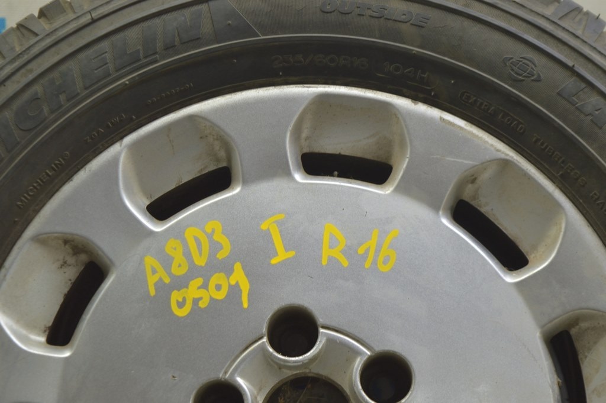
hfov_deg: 24.6
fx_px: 1388
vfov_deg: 16.5
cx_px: 303
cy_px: 202
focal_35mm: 82
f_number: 5.6
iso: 400
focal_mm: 55
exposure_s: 1/20
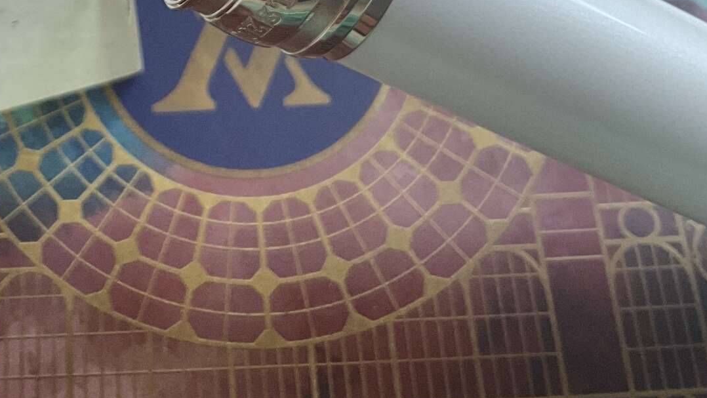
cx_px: 117
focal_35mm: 75
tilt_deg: -58.6
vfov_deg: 15.1
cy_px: -162
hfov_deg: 27.5
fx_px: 1406
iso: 64
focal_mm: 3
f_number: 1.8
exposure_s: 1/122
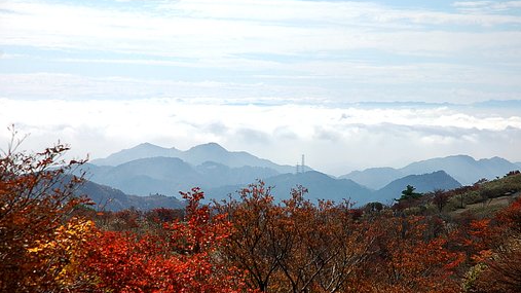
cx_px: 261
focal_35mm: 111
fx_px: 1533
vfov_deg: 10.9
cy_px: 159
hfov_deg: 19.3
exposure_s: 1/800
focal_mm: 70
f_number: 7.1
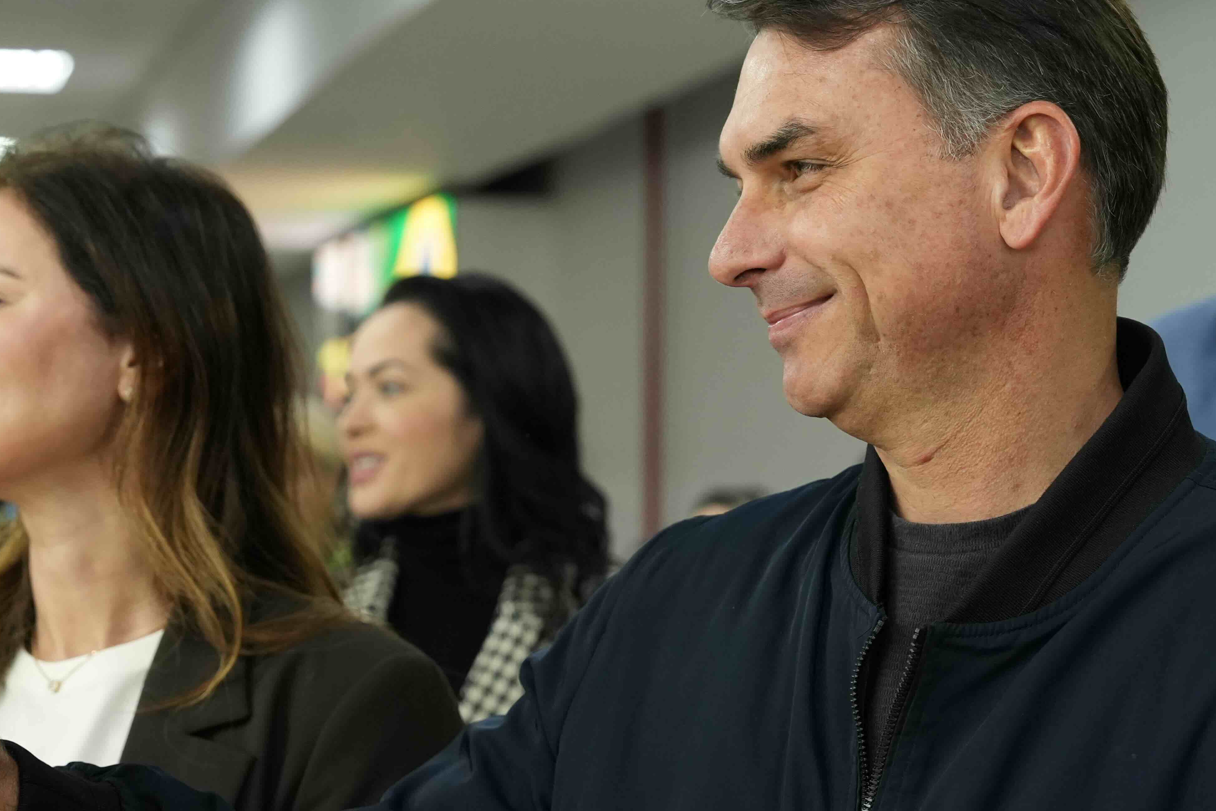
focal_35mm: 104
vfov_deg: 13.1
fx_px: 3513
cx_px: 503
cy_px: 577
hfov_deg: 19.6
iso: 3200
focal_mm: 58
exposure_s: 1/200
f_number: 4
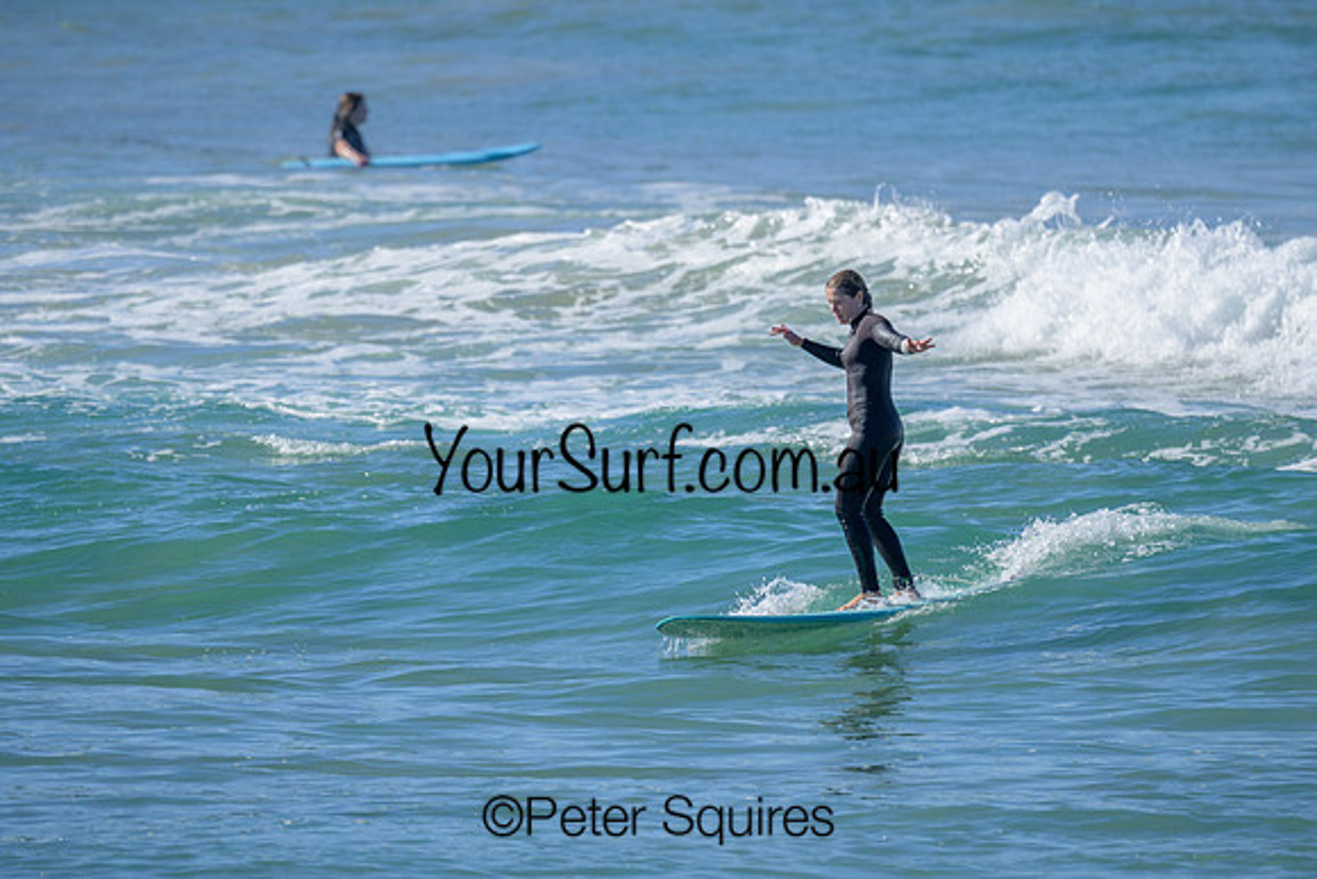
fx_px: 40213
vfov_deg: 1.3
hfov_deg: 1.9
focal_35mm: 1099
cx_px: 640
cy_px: 449
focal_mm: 800
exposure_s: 1/2000
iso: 220
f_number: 6.3
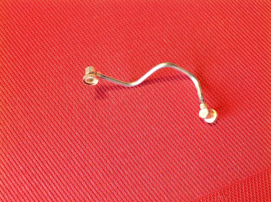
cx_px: 136
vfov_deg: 40.6
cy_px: 101
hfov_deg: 52.7
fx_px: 273
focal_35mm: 35
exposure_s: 1/15
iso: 64
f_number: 2.4
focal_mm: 4.28
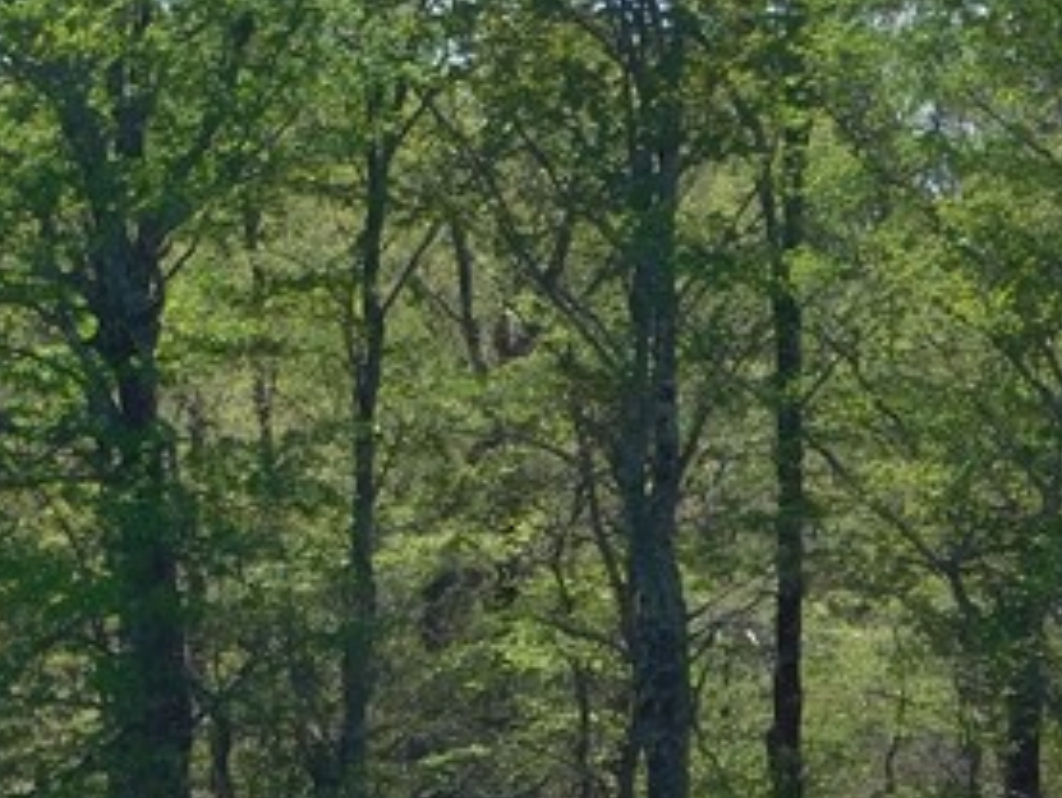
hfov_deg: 3.2
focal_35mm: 628
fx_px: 19275
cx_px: 533
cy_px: 1070
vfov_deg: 2.4
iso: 125
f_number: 5.3
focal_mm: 30.1
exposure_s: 1/500
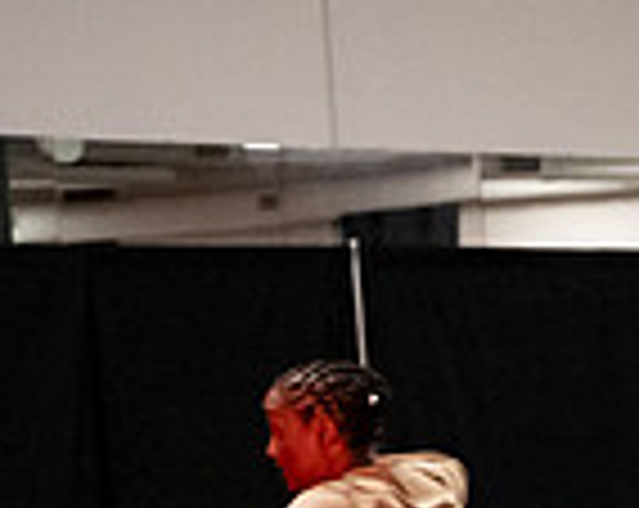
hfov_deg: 9.1
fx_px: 3586
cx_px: 1540
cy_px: 752
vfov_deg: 8.0
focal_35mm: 190
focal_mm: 41
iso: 6400
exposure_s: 1/160
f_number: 3.5
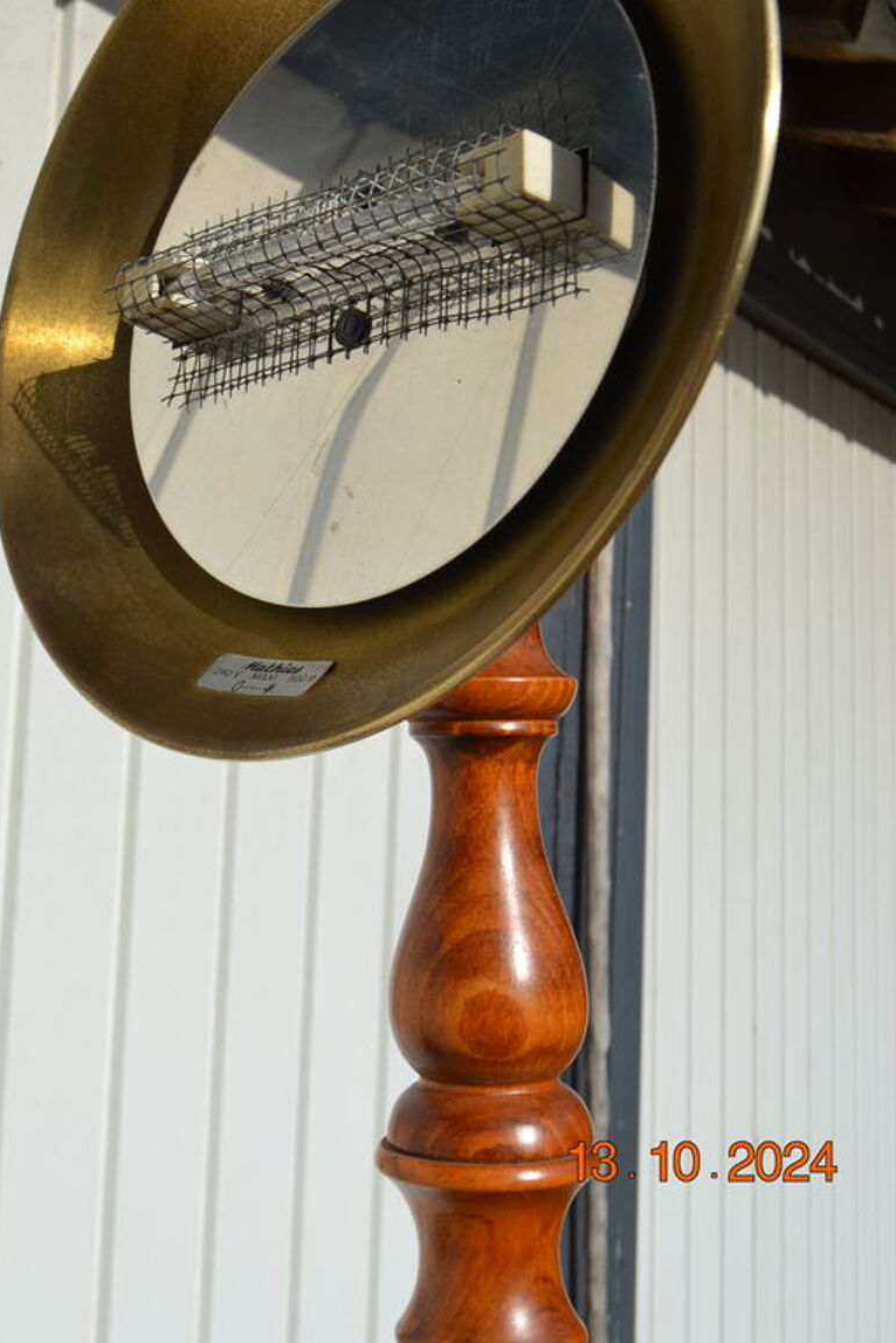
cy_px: 474
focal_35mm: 47
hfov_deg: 28.5
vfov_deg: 41.5
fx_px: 1753
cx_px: 321
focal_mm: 24
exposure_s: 1/320
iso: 100
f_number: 9
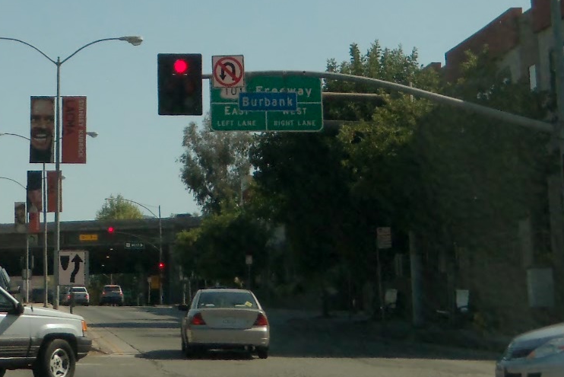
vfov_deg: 12.1
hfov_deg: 18.6
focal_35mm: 109
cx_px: 112
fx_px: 1708
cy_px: -156
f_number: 4.3
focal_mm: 6.8
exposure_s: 1/400
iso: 64
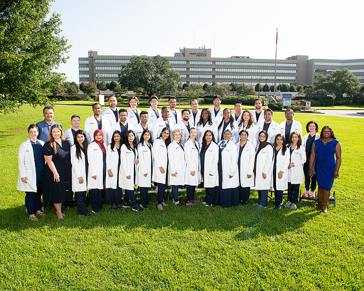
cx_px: 178
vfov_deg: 53.1
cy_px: 146
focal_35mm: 27
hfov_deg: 64.0
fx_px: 291
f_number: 10
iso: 400
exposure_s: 1/250
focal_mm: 24
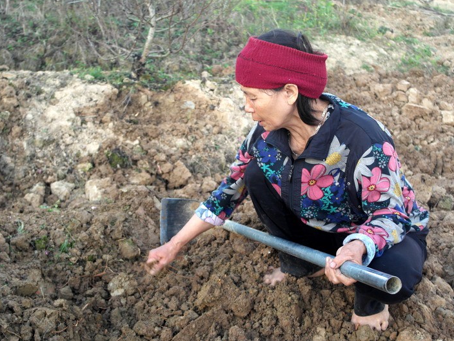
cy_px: 170
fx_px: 616
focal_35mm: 47
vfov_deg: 30.9
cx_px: 210
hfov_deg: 40.4
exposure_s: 1/100
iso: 200
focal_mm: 28
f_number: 4
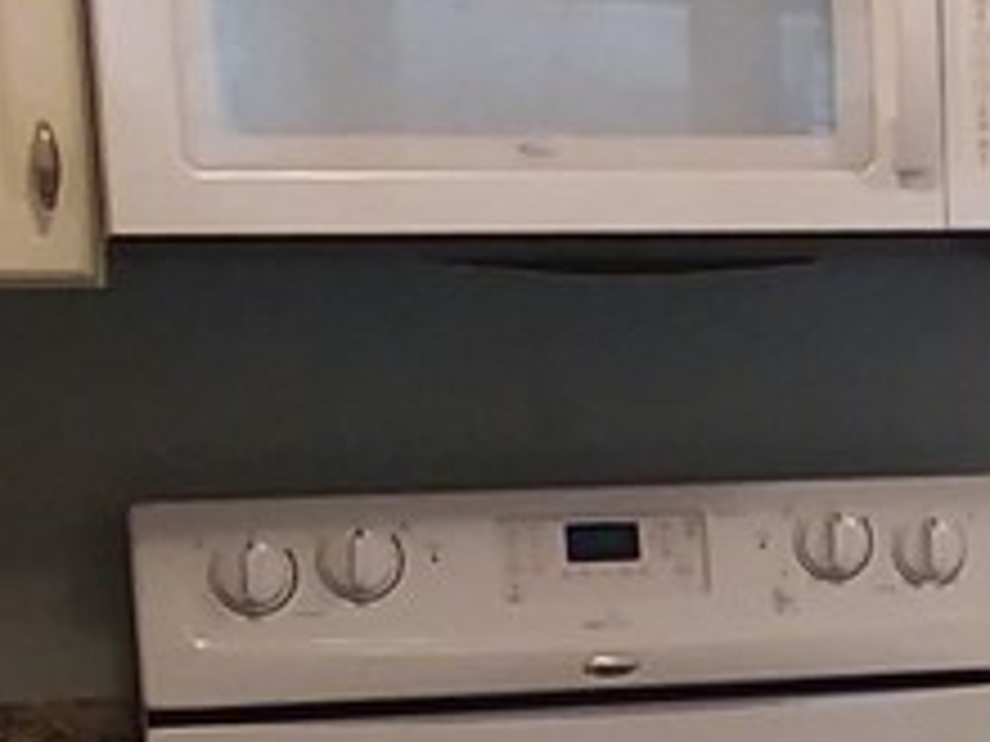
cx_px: 1606
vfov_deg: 10.8
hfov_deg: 13.5
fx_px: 3861
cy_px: 944
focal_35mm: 135
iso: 100
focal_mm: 2.47
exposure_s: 1/33
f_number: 1.9
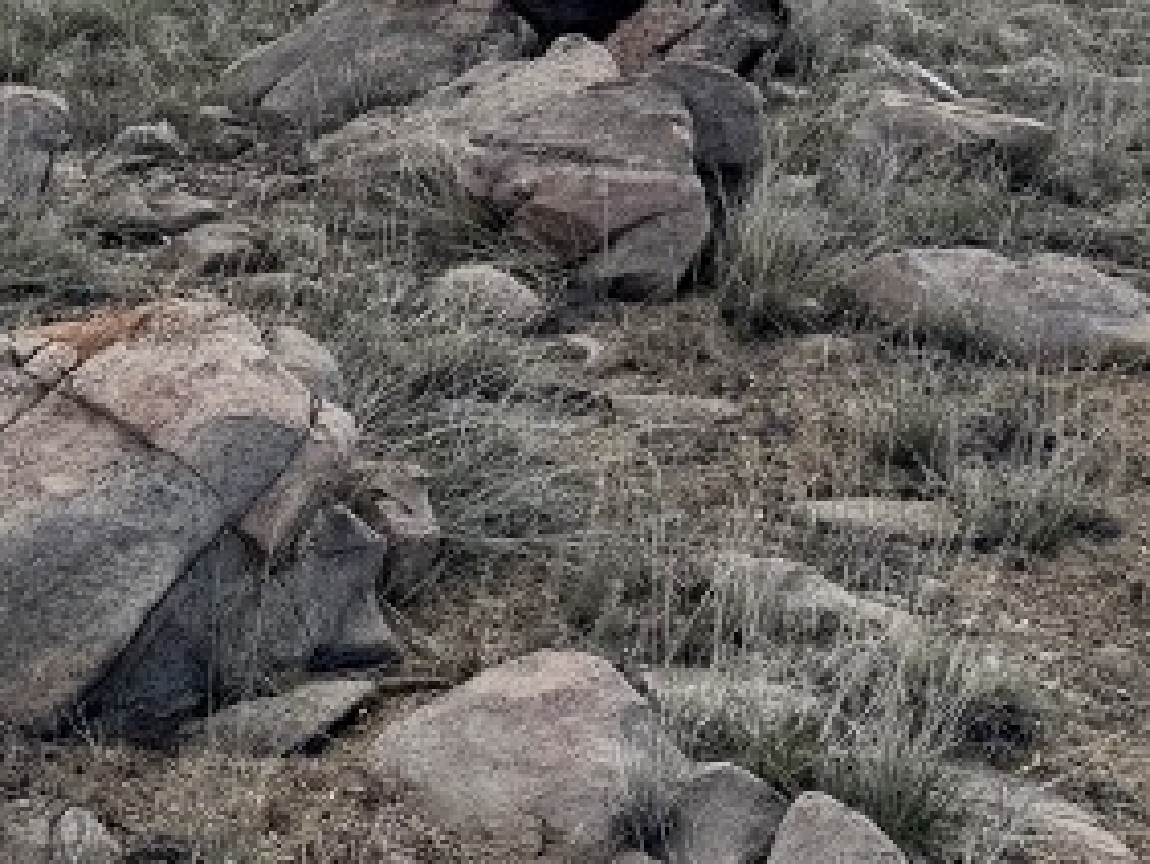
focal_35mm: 87
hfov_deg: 21.3
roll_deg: -1.3
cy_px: -261
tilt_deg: -0.4
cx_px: -118
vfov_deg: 16.1
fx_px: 2893
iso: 80
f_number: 1.78
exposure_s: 1/6410
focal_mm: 6.76
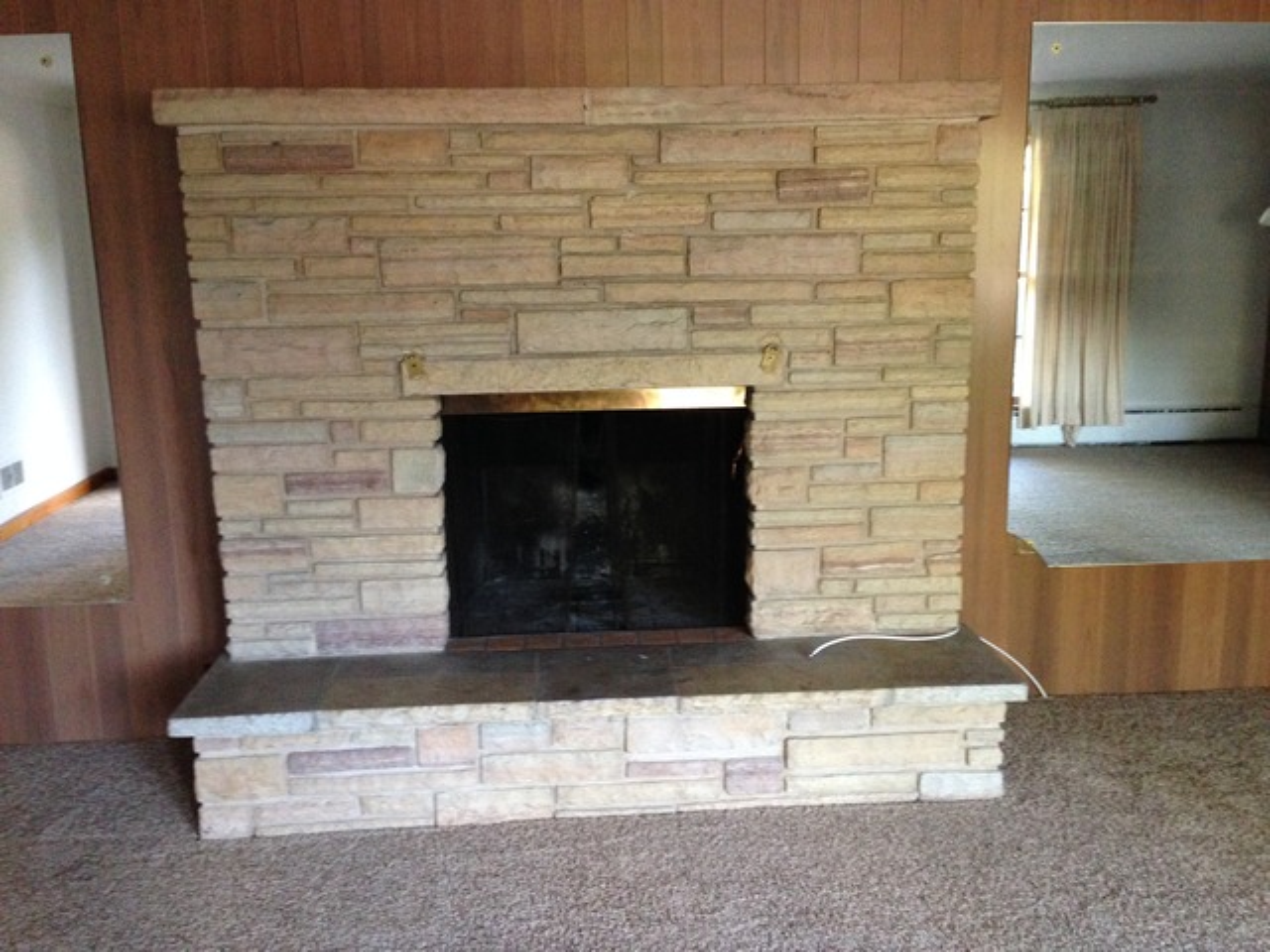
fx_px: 1211
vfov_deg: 42.9
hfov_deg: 55.4
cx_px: 635
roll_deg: +0.5
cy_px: 476
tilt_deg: -12.5
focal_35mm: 33
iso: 320
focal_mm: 4.12
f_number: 2.4
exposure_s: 1/20
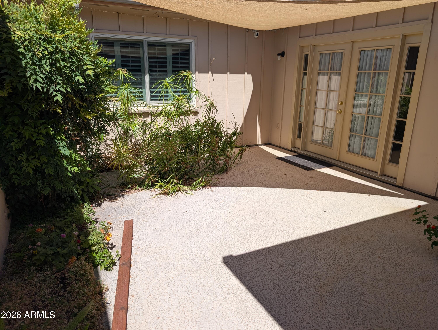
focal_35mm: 24
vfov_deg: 56.9
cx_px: 219
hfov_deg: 71.5
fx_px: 304
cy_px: 165
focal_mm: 6.9
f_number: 1.68
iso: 24
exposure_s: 1/1134
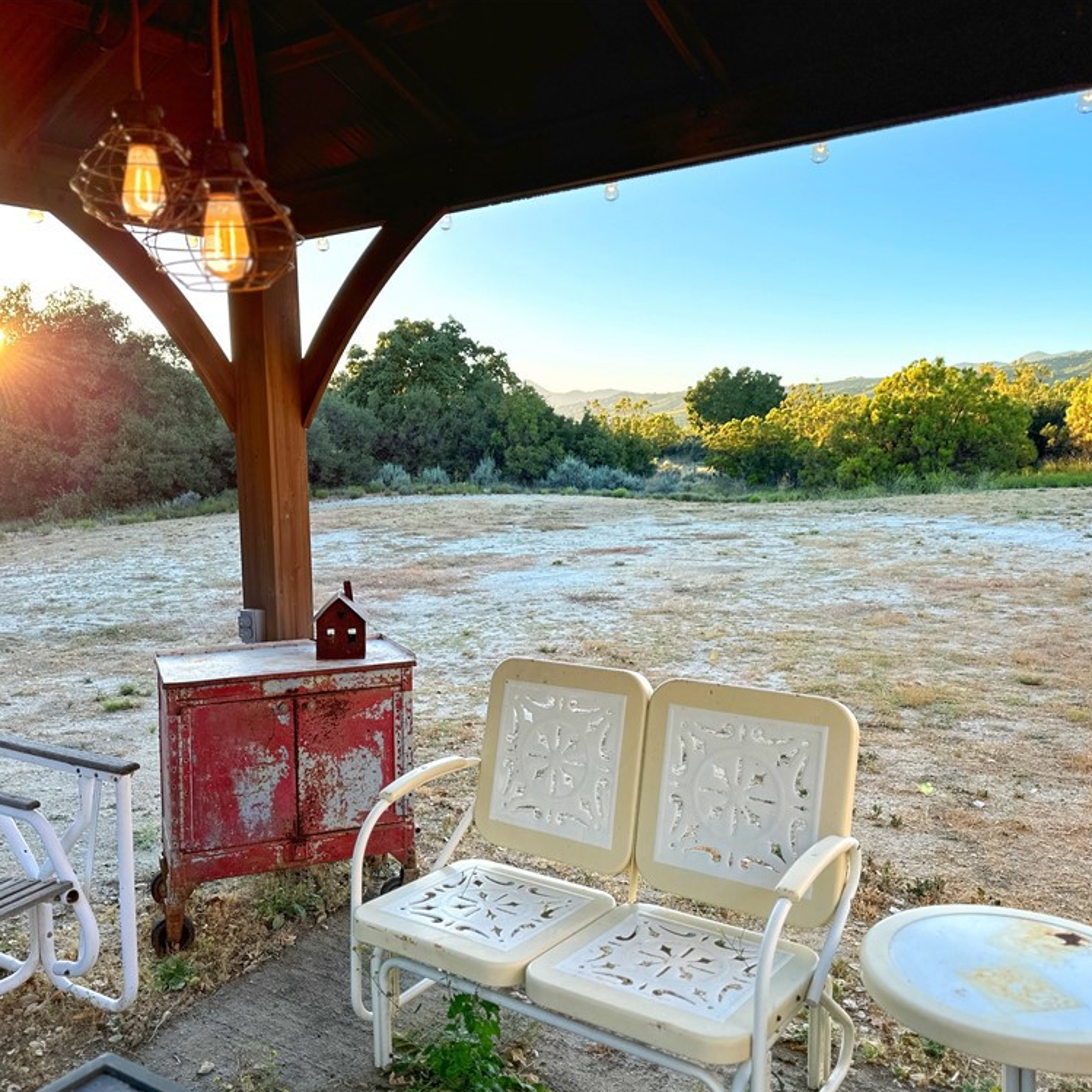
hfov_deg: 55.4
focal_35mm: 29
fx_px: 1035
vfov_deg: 55.6
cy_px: 558
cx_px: 458
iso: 80
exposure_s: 1/630
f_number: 1.78
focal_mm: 6.86
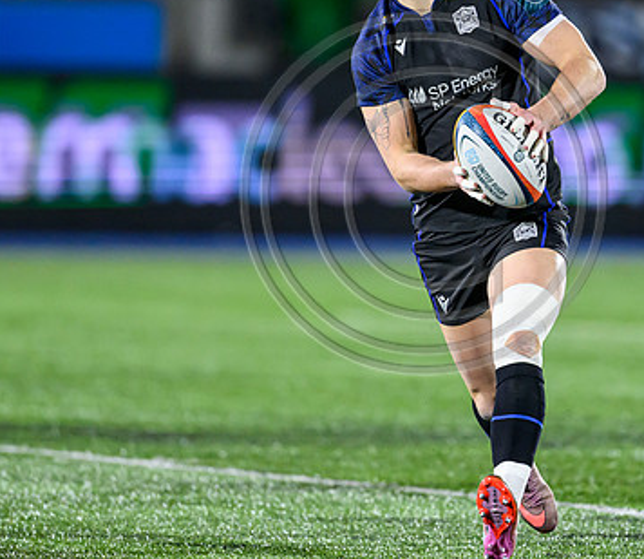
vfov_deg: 2.1
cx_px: 469
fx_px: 15609
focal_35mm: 792
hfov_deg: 2.4
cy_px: 171
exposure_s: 1/1600
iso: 5000
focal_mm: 400
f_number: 3.2
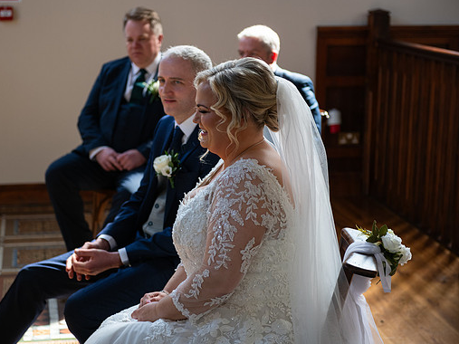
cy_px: 172
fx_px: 1021
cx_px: 199
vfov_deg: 19.1
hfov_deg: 25.3
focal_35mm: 77
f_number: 3.5
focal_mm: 70
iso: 500
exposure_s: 1/160
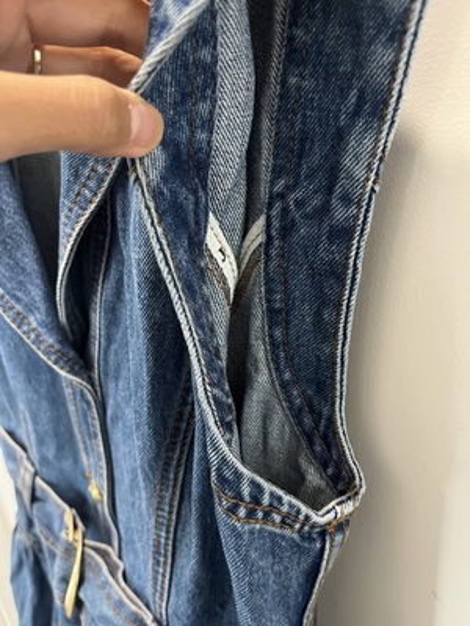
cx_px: 235
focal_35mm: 26
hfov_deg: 53.1
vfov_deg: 67.3
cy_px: 313
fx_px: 471
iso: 500
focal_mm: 5.1
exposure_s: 1/33
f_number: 1.6
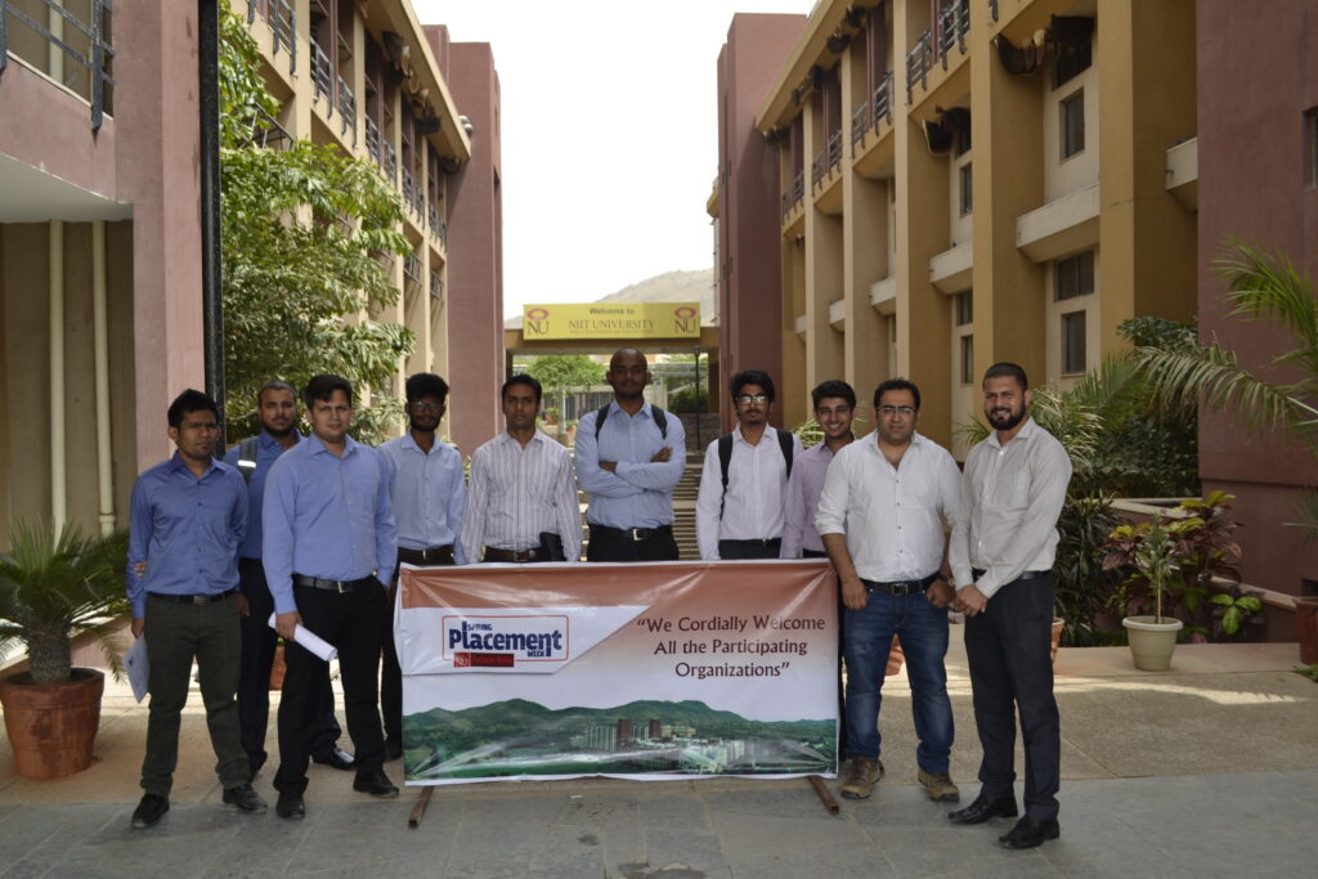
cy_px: 440
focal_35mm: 33
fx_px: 1208
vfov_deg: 40.0
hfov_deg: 57.2
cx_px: 659
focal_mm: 22
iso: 100
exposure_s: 1/200
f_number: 6.3
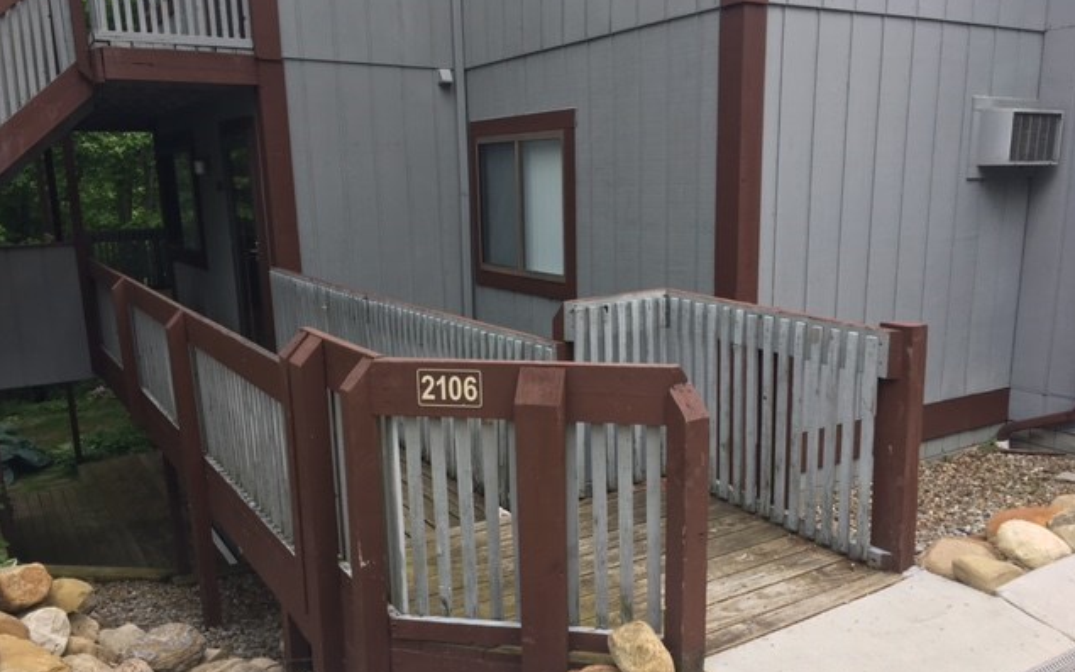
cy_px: 384
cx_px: 538
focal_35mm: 31
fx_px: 908
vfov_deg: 40.5
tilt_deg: -11.2
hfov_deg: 61.2
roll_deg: +0.8
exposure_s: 1/120
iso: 25
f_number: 2.2
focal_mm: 4.15
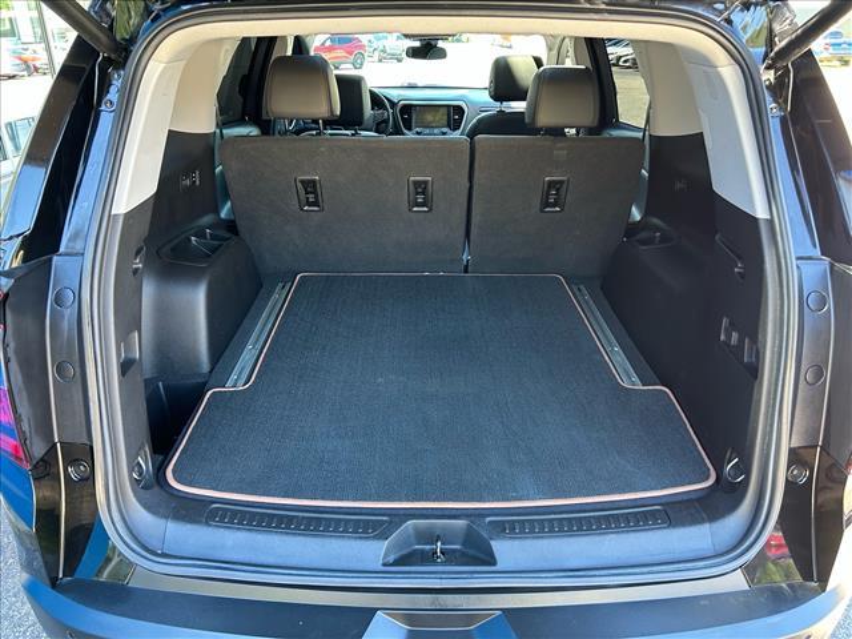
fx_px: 640
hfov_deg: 67.3
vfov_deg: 53.1
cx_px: 426
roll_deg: +0.3
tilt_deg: -23.7
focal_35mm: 26
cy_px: 320
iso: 125
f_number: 1.5
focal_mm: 5.7
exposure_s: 1/68
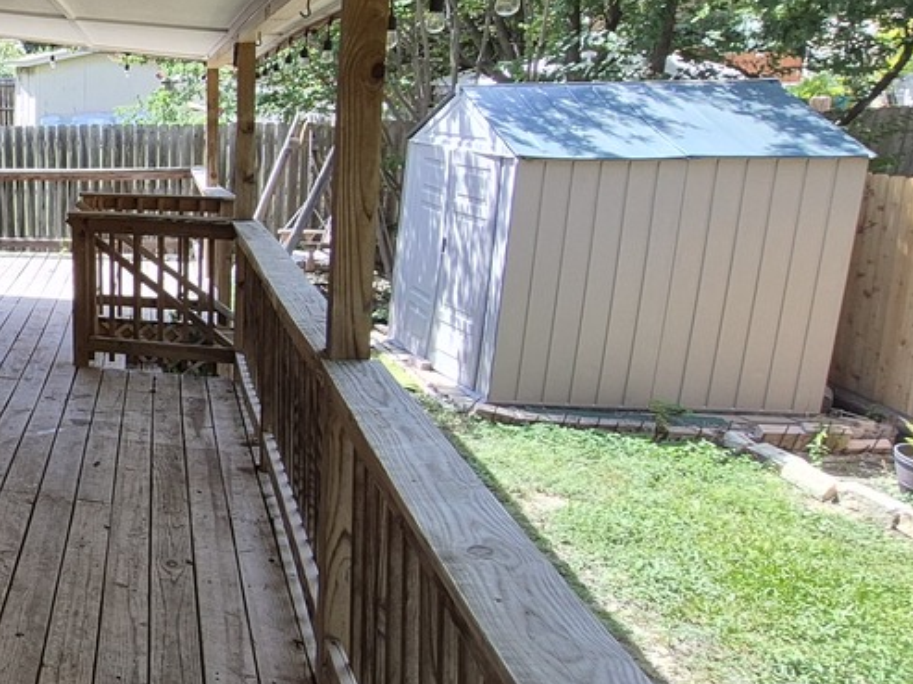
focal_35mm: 38
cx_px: -213
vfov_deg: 37.5
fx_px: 1002
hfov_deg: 36.3
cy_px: 278
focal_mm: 1.74
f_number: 2.2
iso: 50
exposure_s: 1/260
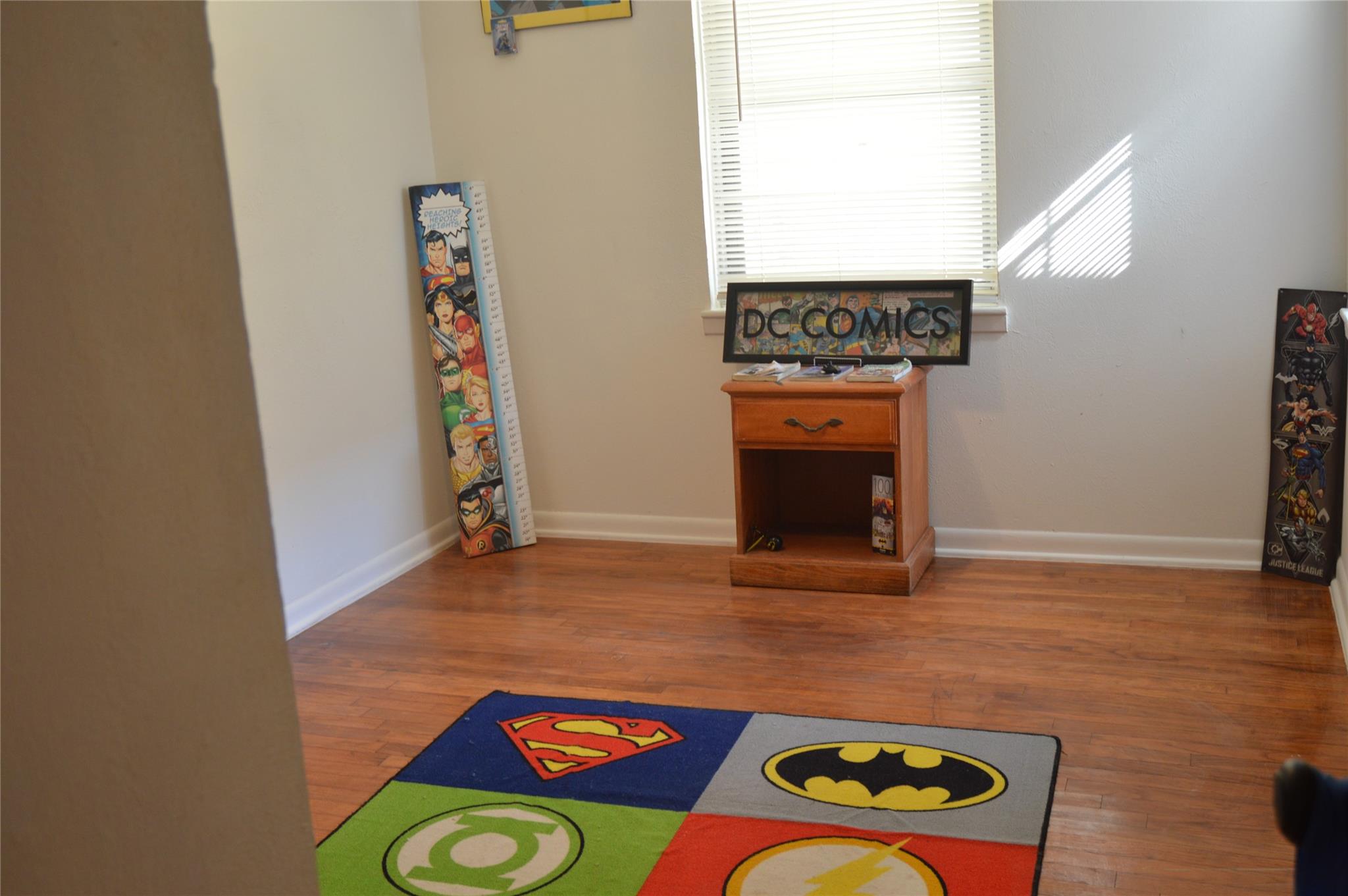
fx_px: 1403
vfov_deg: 35.4
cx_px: 674
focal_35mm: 38
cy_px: 448
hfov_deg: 51.3
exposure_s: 1/30
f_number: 3.8
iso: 400
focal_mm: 25
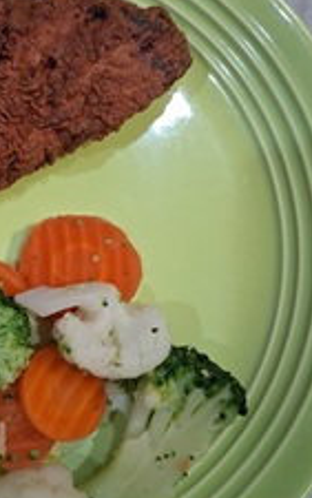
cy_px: 237
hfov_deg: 25.5
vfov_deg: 41.0
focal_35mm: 49
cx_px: 27
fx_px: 665
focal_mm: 3.98
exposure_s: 1/50
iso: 500
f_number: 1.8
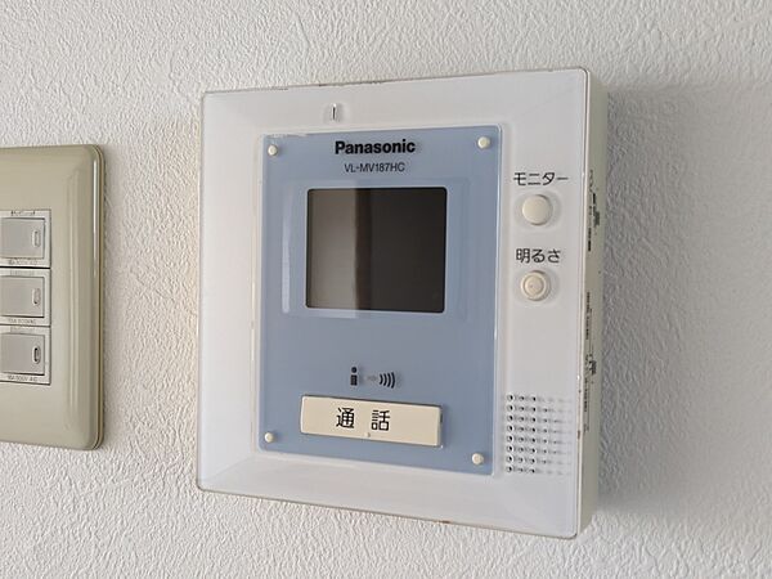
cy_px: 290
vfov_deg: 28.6
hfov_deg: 37.5
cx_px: 386
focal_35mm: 51
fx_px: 1137
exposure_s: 1/120
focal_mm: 5.43
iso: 128
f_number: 1.89
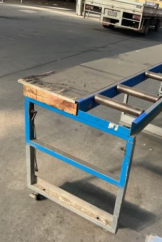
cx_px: 127
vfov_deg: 51.9
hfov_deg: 34.9
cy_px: 121
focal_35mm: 37
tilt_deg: -23.5
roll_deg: -7.9
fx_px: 250
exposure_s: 1/121
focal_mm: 5.1
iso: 100
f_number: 1.6
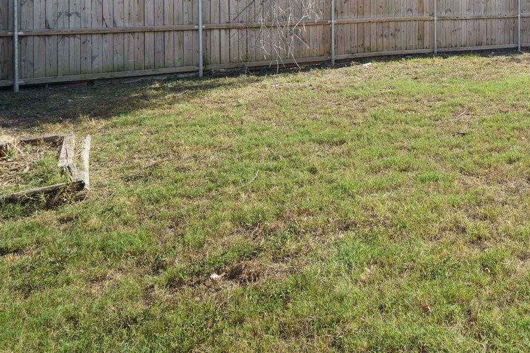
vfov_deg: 33.0
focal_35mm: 37
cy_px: 1
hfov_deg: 41.7
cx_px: 577
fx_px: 544
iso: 160
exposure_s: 1/25
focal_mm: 16
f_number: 9
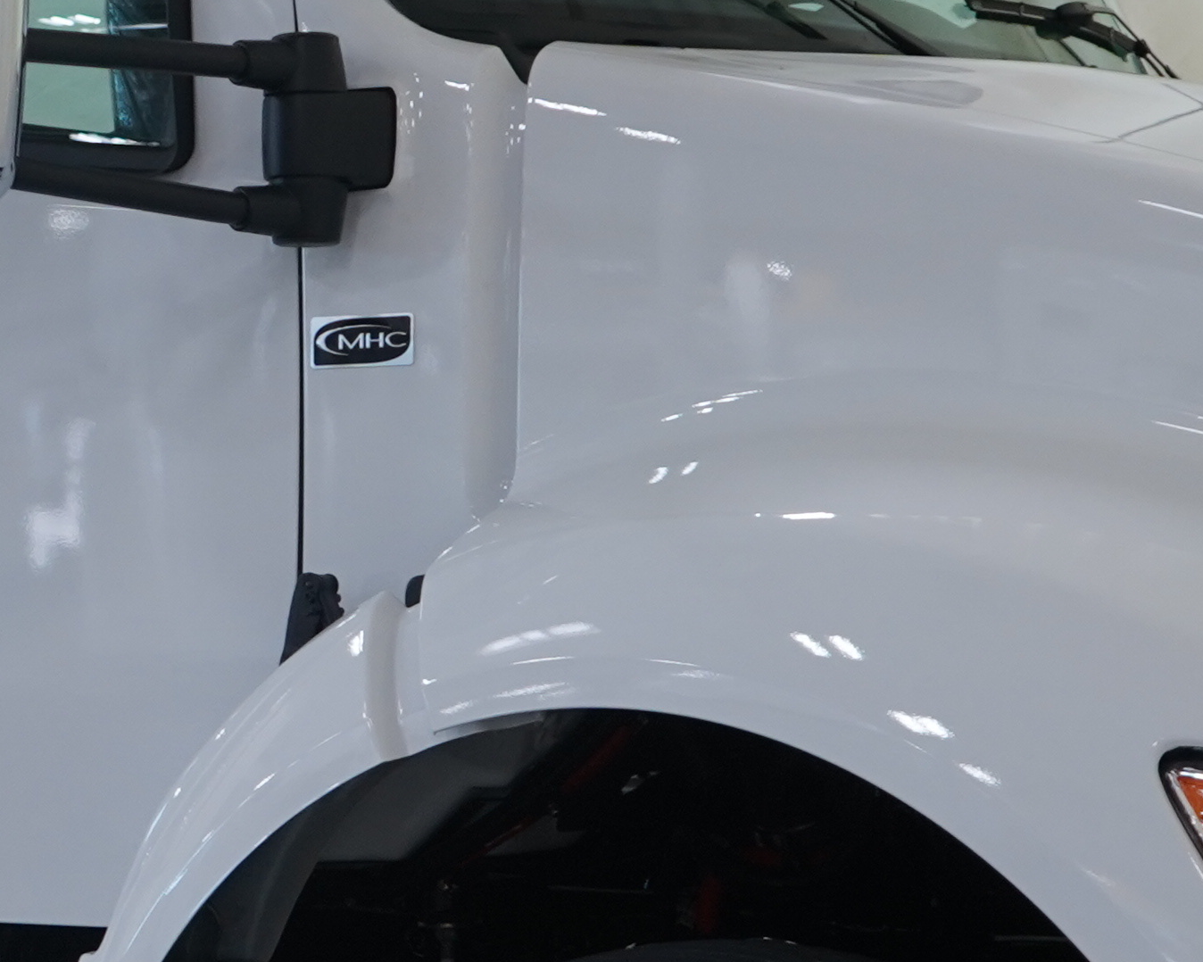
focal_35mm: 117
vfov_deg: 13.1
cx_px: -14
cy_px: 692
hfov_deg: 16.1
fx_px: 4165
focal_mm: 28
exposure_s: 1/160
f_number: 4
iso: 1000
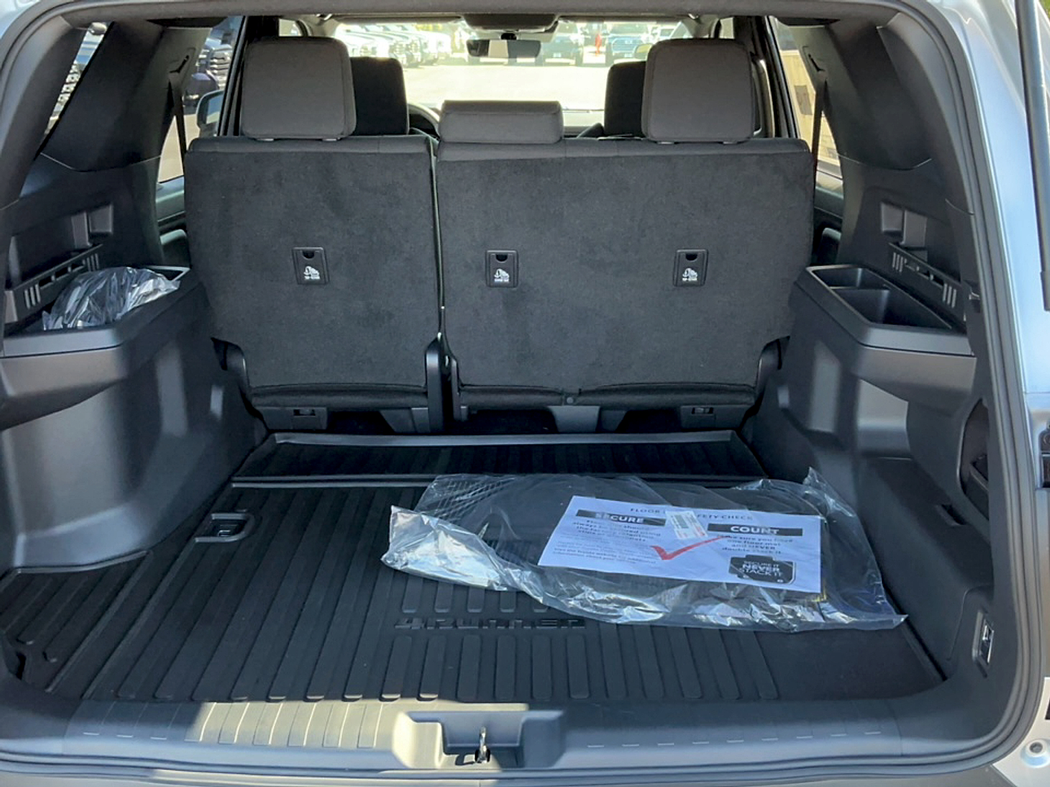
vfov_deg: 46.8
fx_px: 910
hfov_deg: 60.0
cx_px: 525
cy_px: 394
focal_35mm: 30
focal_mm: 3
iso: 100
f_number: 1.8
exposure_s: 1/120
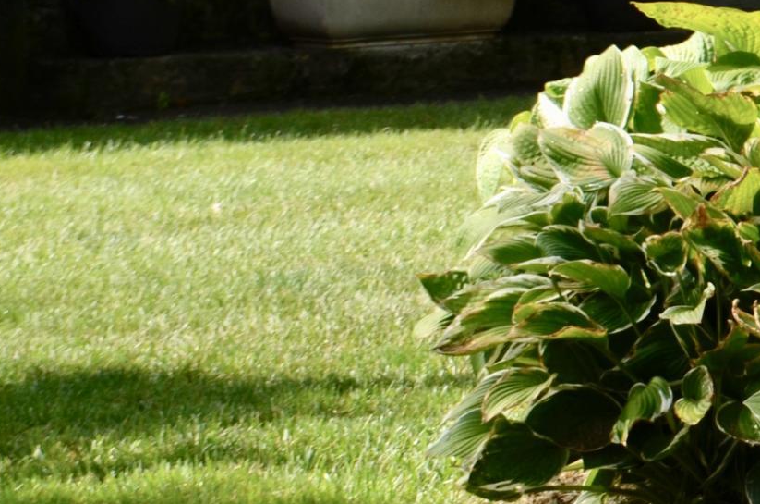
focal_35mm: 301
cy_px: 153
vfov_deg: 4.5
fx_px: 6337
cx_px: 1342
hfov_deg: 6.7
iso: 200
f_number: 8
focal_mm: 55
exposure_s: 1/250
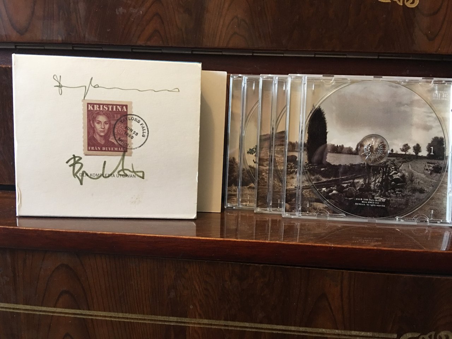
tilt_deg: -8.3
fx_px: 379
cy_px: 170
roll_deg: -3.6
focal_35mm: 29
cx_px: 226
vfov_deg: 48.2
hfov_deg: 61.7
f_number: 2.2
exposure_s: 1/8
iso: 125
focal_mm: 4.15
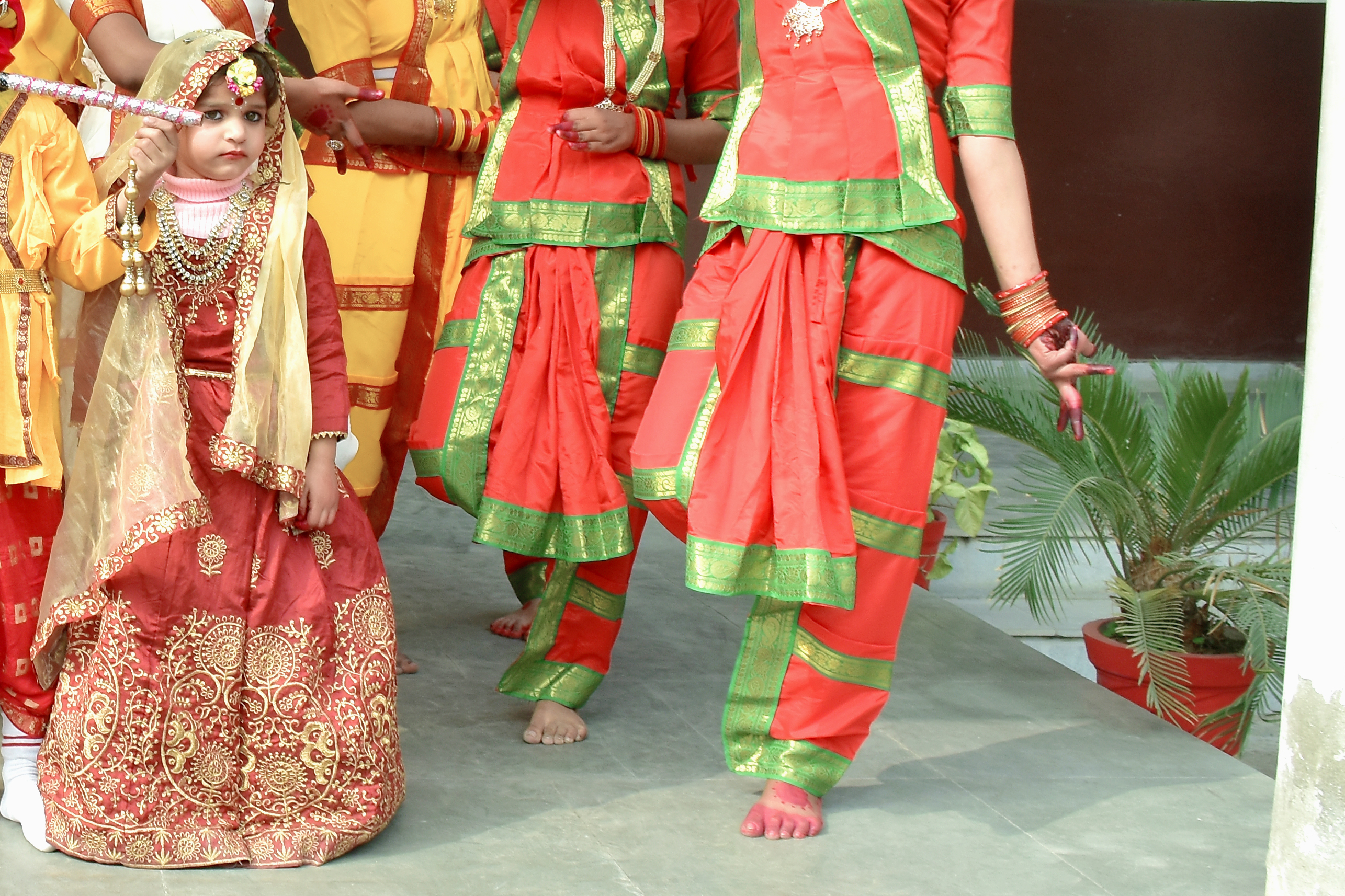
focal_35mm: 63
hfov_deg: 29.1
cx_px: -100
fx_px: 2354
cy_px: 277
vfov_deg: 21.5
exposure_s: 1/125
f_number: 7.1
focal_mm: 18
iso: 200
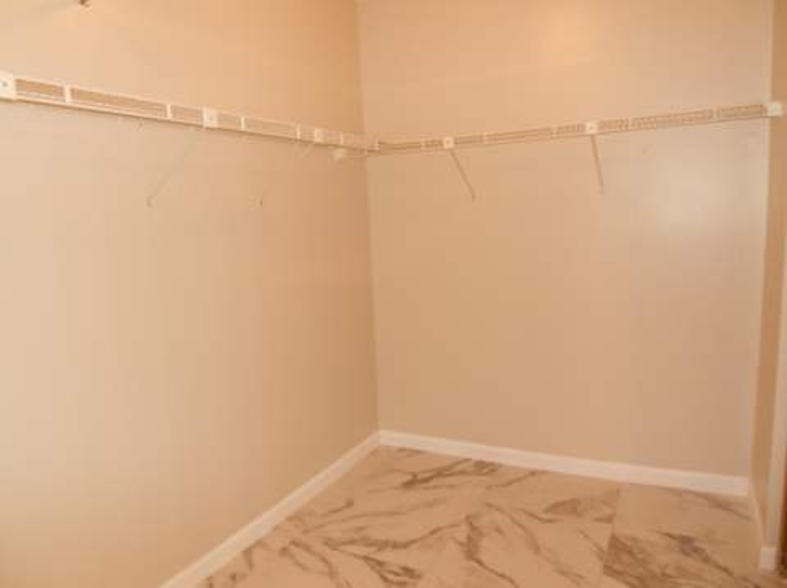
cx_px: 394
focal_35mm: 26
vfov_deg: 53.0
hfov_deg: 67.4
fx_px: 591
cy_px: 294
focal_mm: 4.6
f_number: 3.2
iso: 200
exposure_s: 1/25
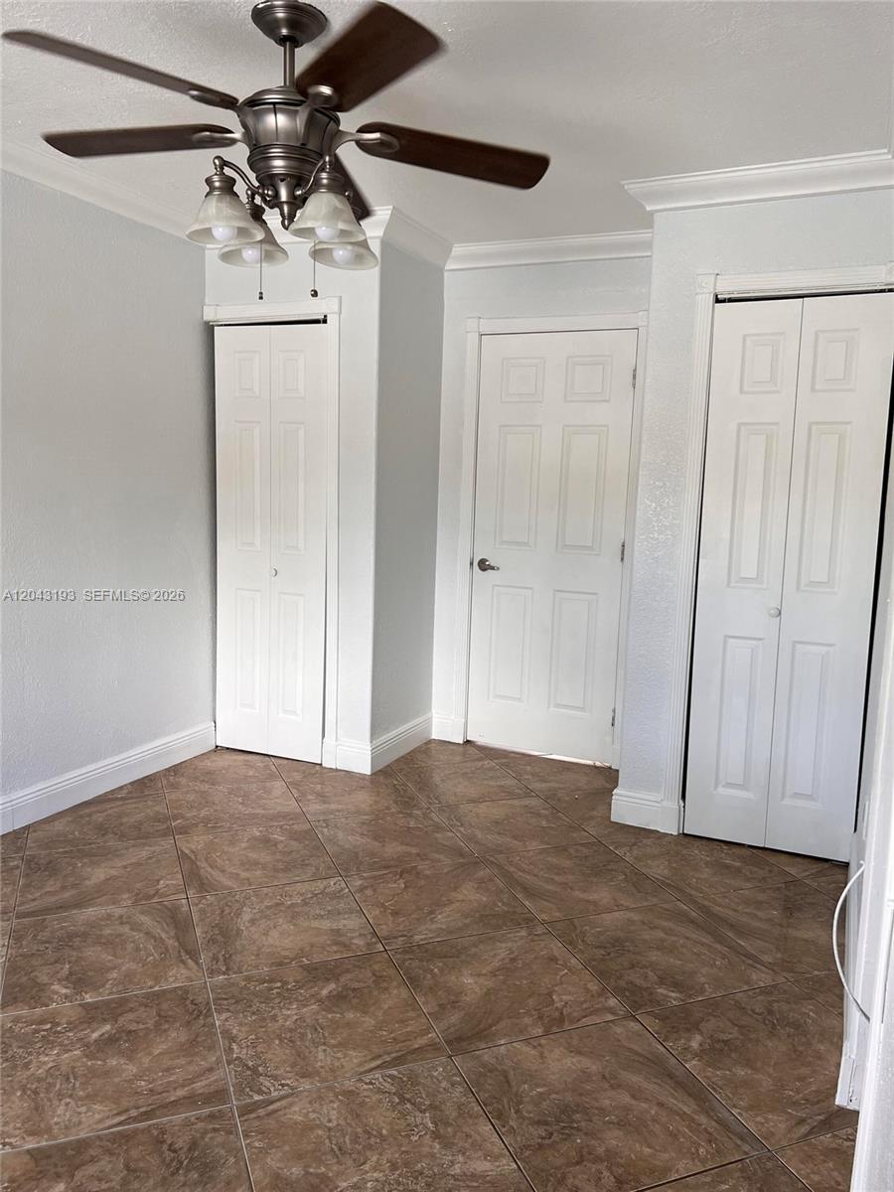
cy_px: 596
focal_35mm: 26
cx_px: 447
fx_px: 895
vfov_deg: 67.3
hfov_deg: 53.1
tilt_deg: -6.8
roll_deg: -1.9
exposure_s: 1/120
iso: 64
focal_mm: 5.7
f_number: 1.5
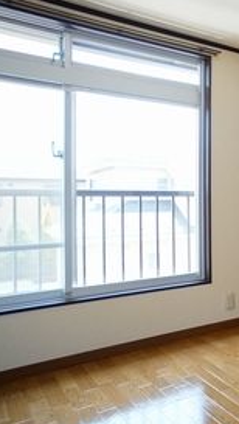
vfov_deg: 44.5
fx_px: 517
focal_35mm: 46
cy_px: 201
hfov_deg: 21.9
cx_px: 354
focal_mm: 16
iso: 200
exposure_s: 1/60
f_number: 2.8
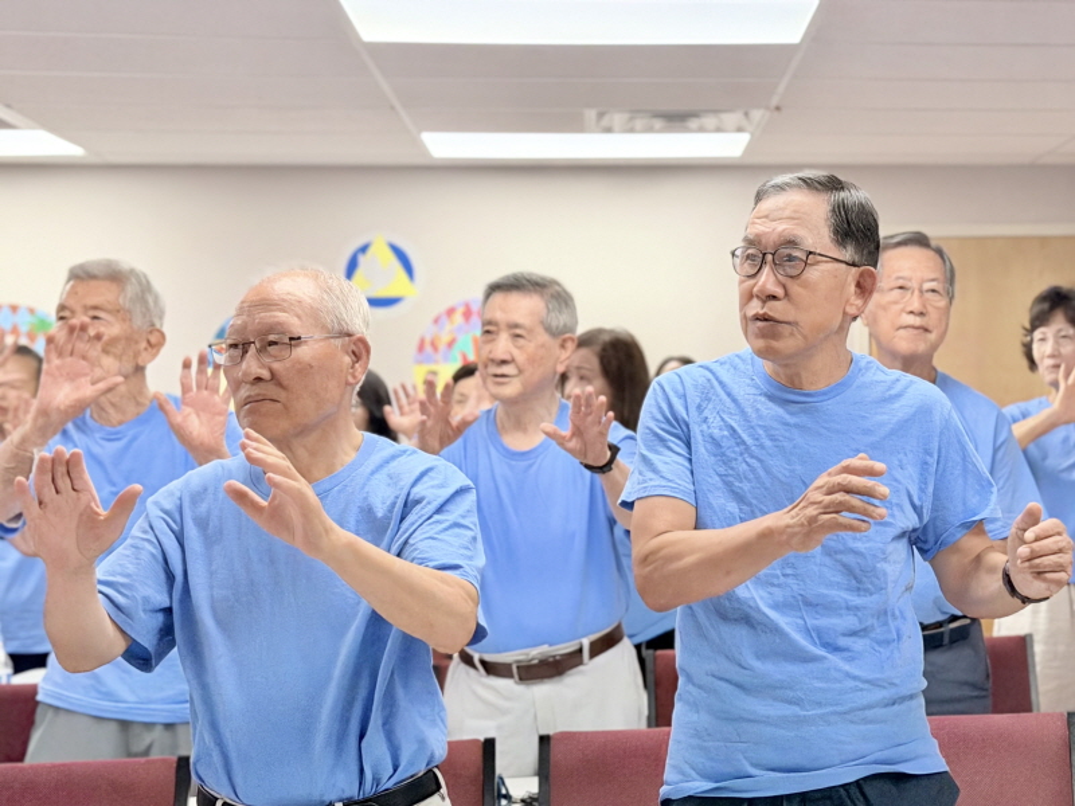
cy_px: 403
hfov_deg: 39.7
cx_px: 538
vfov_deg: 30.3
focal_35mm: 48
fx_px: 1491
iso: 200
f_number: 1.78
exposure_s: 1/225
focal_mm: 6.76
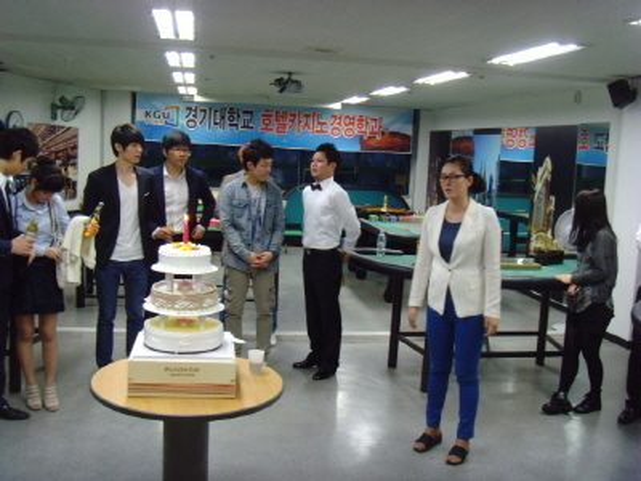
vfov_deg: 36.8
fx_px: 722
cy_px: 240
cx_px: 320
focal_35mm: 39
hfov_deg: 47.9
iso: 200
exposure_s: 1/20
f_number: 3.5
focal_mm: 6.6
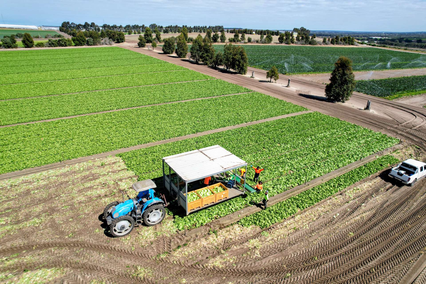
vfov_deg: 57.2
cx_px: 213
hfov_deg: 78.6
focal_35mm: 22
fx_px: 260
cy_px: 142
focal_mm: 8.38
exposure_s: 1/2000
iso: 100
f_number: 2.8
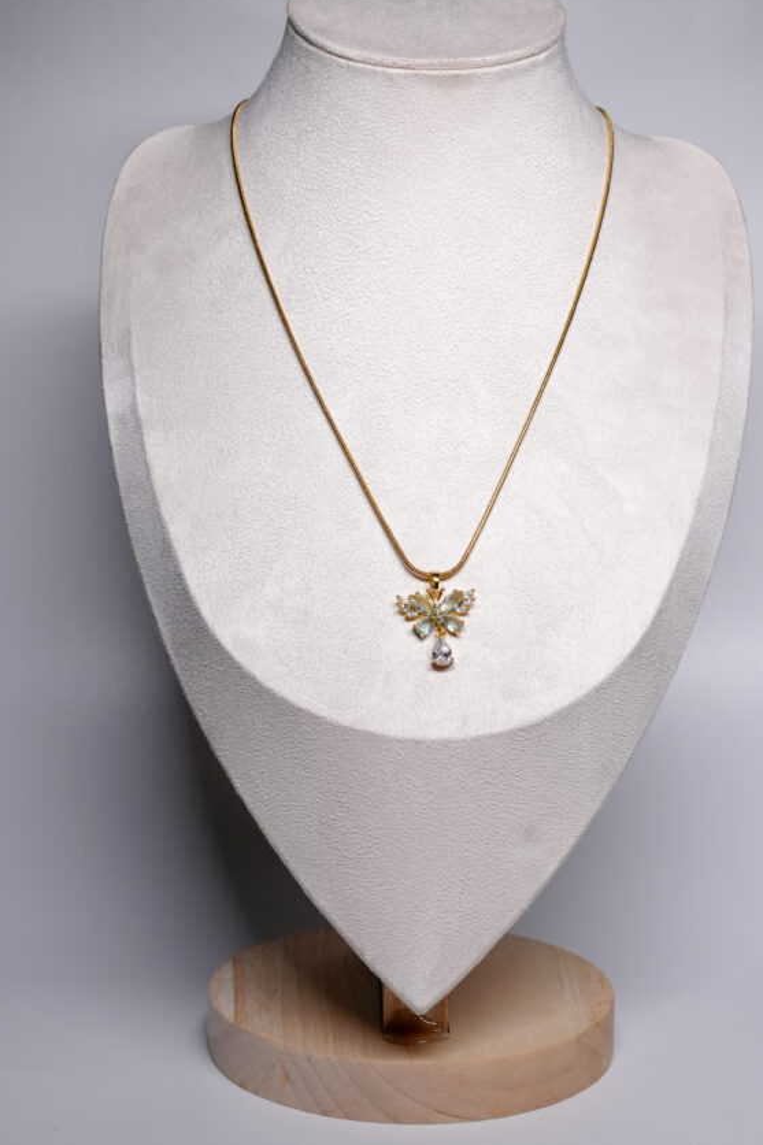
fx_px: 1781
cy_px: 531
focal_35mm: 56
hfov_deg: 24.2
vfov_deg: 35.6
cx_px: 399
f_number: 7.1
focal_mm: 35
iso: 800
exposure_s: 1/320
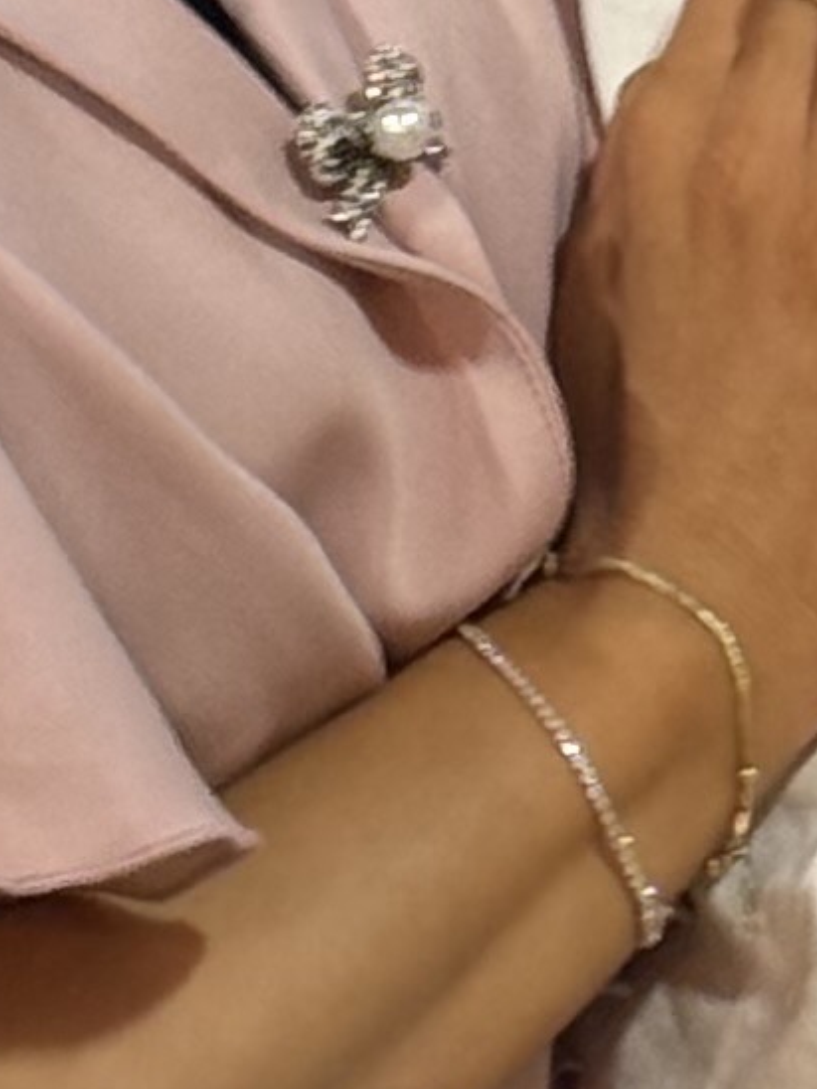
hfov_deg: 4.2
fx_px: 11109
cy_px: -320
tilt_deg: -0.1
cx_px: 561
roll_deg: -1.8
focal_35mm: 353
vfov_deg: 5.6
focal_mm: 6.76
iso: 160
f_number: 1.78
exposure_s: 1/50
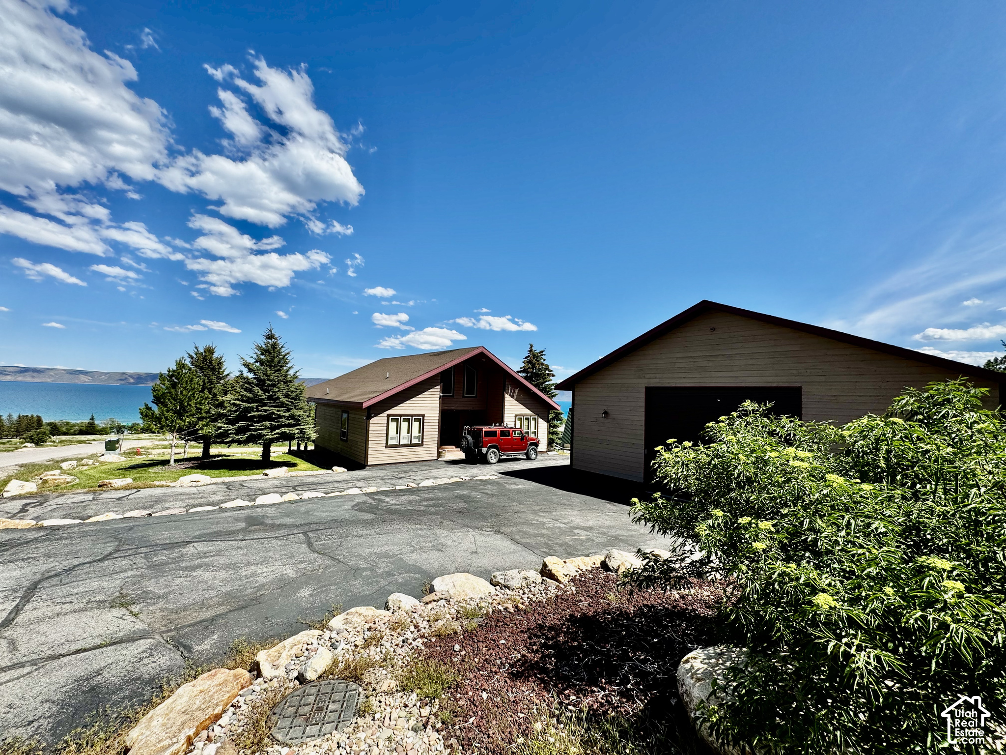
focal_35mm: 14
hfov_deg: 102.1
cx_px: 503
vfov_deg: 85.7
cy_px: 378
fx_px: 407
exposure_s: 1/1789
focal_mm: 2.22
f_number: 2.2
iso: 50
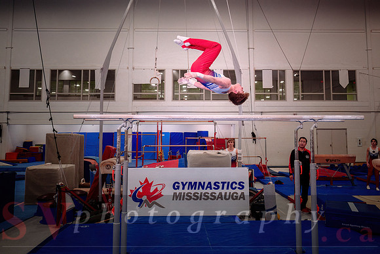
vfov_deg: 37.0
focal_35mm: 36
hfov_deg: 53.5
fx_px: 377
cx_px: 202
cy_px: 95
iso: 1600
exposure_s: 1/800
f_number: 2.8
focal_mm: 28
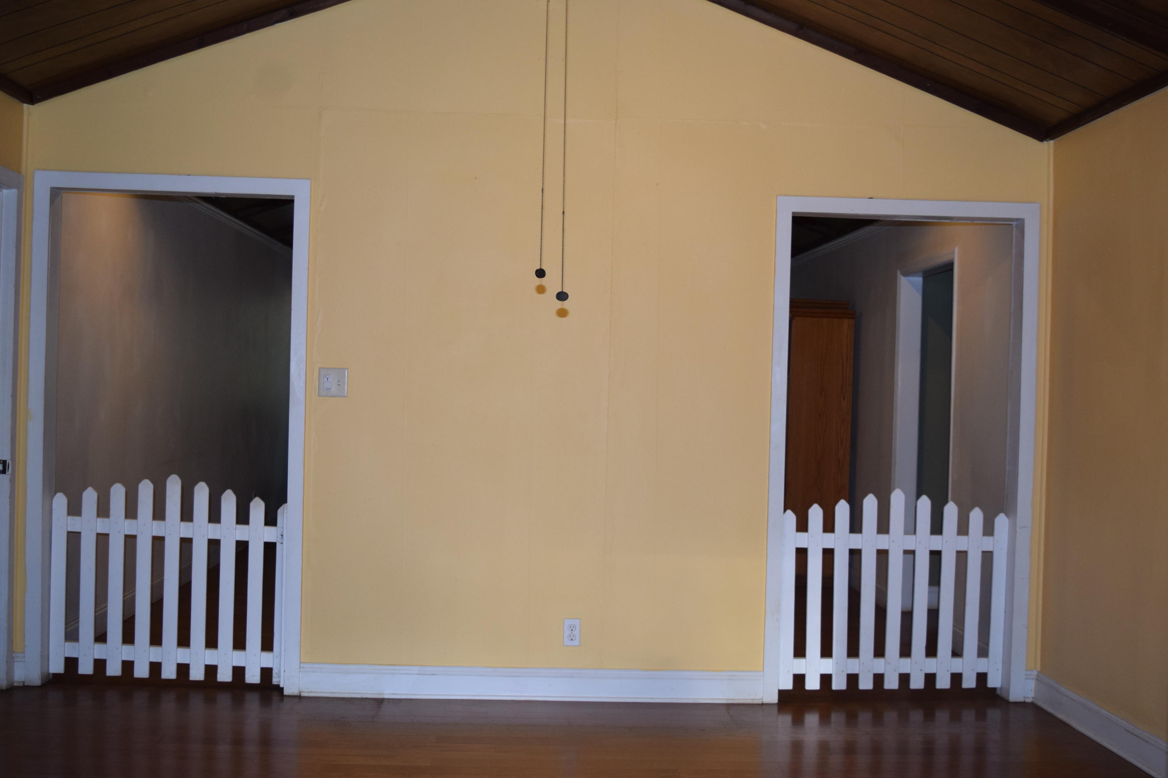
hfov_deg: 51.3
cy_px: 389
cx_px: 584
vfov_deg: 35.5
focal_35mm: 38
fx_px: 1217
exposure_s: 1/80
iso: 800
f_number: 4.5
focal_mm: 25
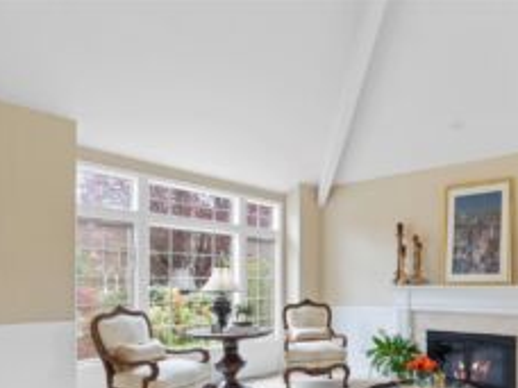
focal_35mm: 27
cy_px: 301
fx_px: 404
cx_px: 375
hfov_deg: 62.4
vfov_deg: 48.9
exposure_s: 1/2
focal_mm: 16
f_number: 8
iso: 125
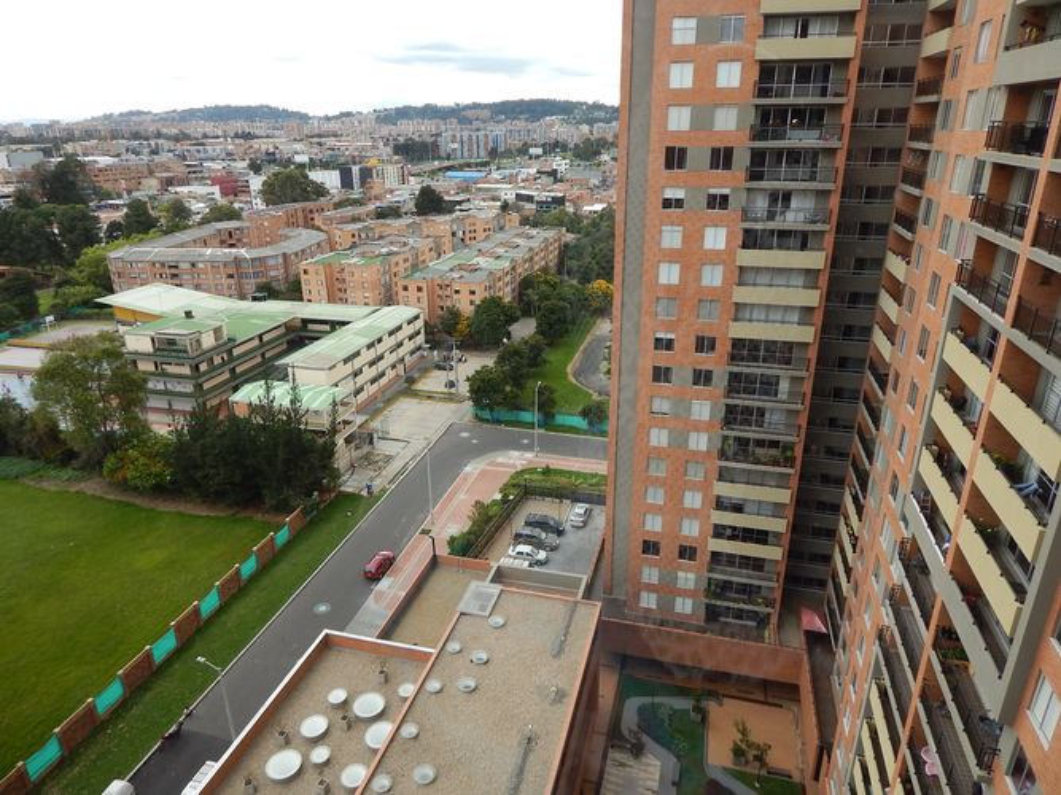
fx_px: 705
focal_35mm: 23
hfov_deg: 73.9
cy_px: 398
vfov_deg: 58.9
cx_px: 530
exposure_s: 1/320
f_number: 3
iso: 125
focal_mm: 4
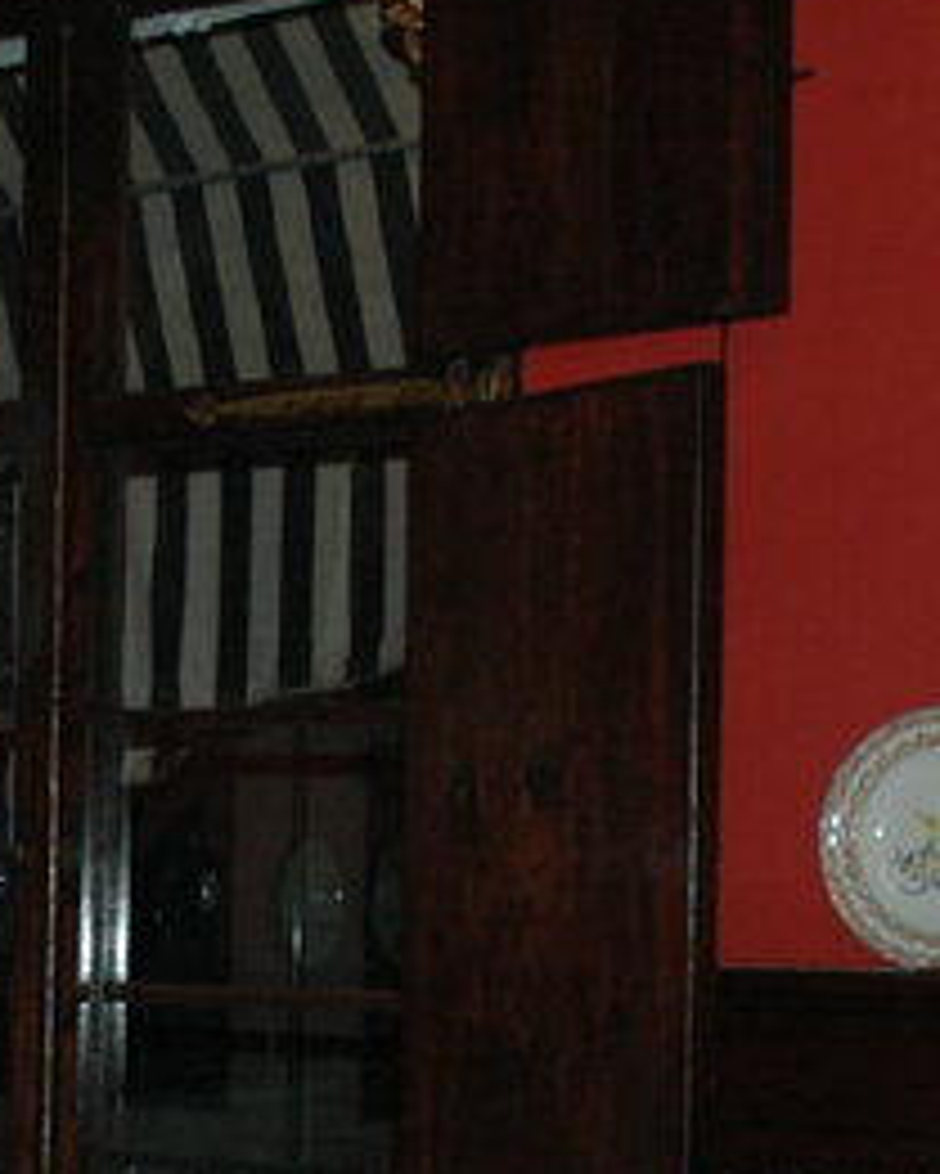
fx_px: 3371
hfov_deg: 15.3
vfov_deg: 19.2
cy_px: 1176
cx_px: -193
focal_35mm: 97
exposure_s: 1/60
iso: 400
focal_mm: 18
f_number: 3.5
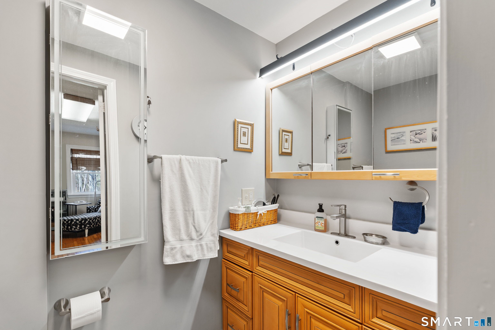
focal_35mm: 16
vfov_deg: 73.7
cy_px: 165
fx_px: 220
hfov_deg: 96.7
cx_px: 248
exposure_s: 1/13
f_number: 5.6
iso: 400
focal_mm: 16
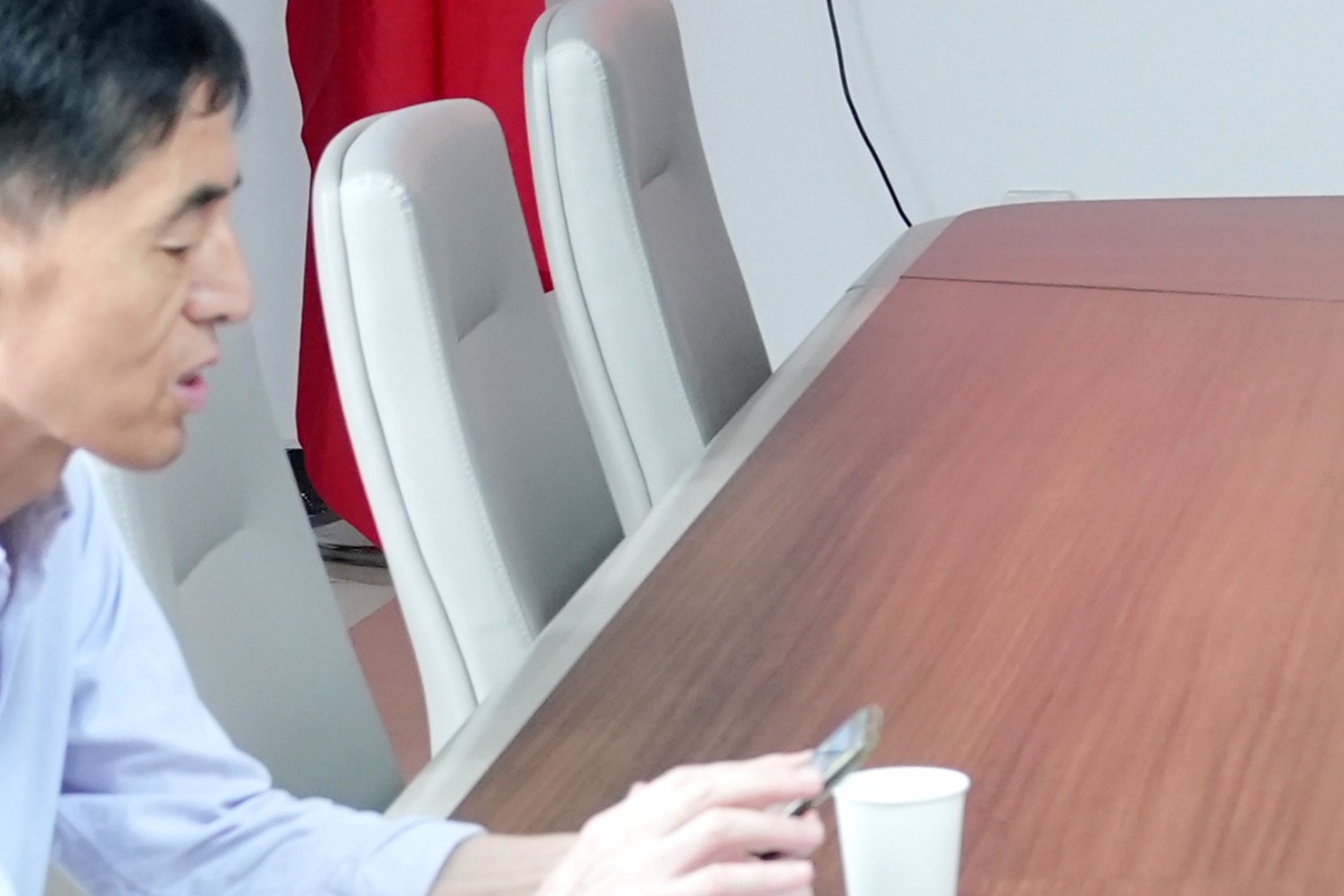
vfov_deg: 8.6
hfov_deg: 12.2
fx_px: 5973
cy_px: 97
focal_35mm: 160
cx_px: 2057
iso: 1250
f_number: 4.5
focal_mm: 34
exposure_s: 1/50
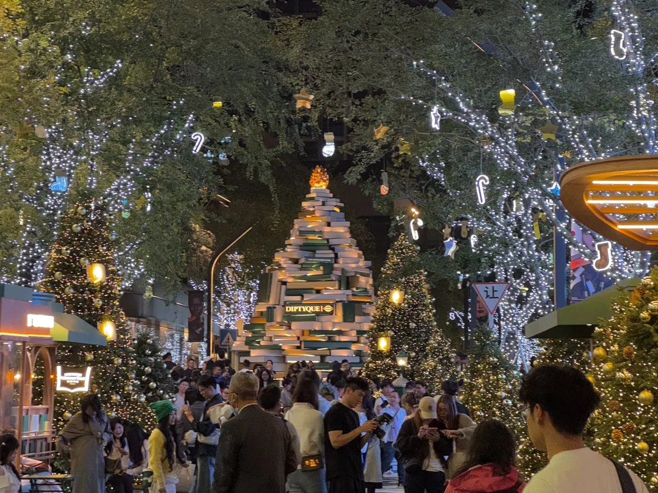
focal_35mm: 103
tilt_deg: +7.9
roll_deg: -0.6
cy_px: 169
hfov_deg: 19.1
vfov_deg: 14.3
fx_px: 1957
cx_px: 329
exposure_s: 1/50
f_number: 2.8
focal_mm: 9
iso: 250
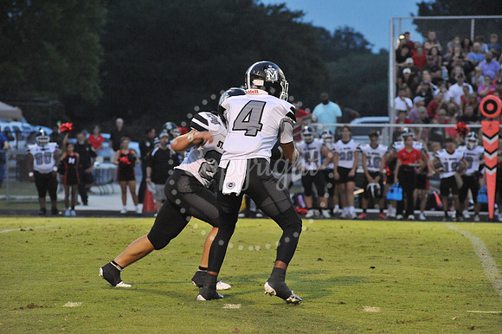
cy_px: 167
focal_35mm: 200
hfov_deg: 10.3
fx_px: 2787
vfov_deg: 6.9
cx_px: 251
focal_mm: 200
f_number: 6.3
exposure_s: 1/250
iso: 6400
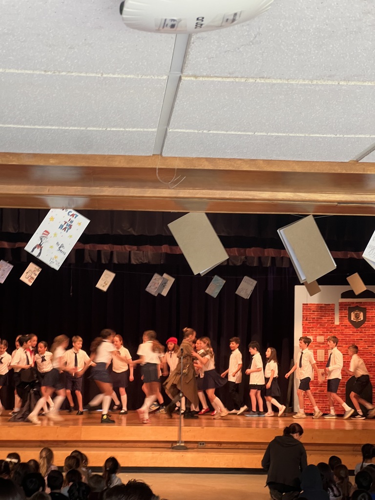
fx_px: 1112
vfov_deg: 25.3
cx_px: 188
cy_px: 250
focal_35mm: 77
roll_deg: +0.3
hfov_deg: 19.1
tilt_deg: +6.1
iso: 250
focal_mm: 9
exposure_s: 1/40
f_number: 2.8
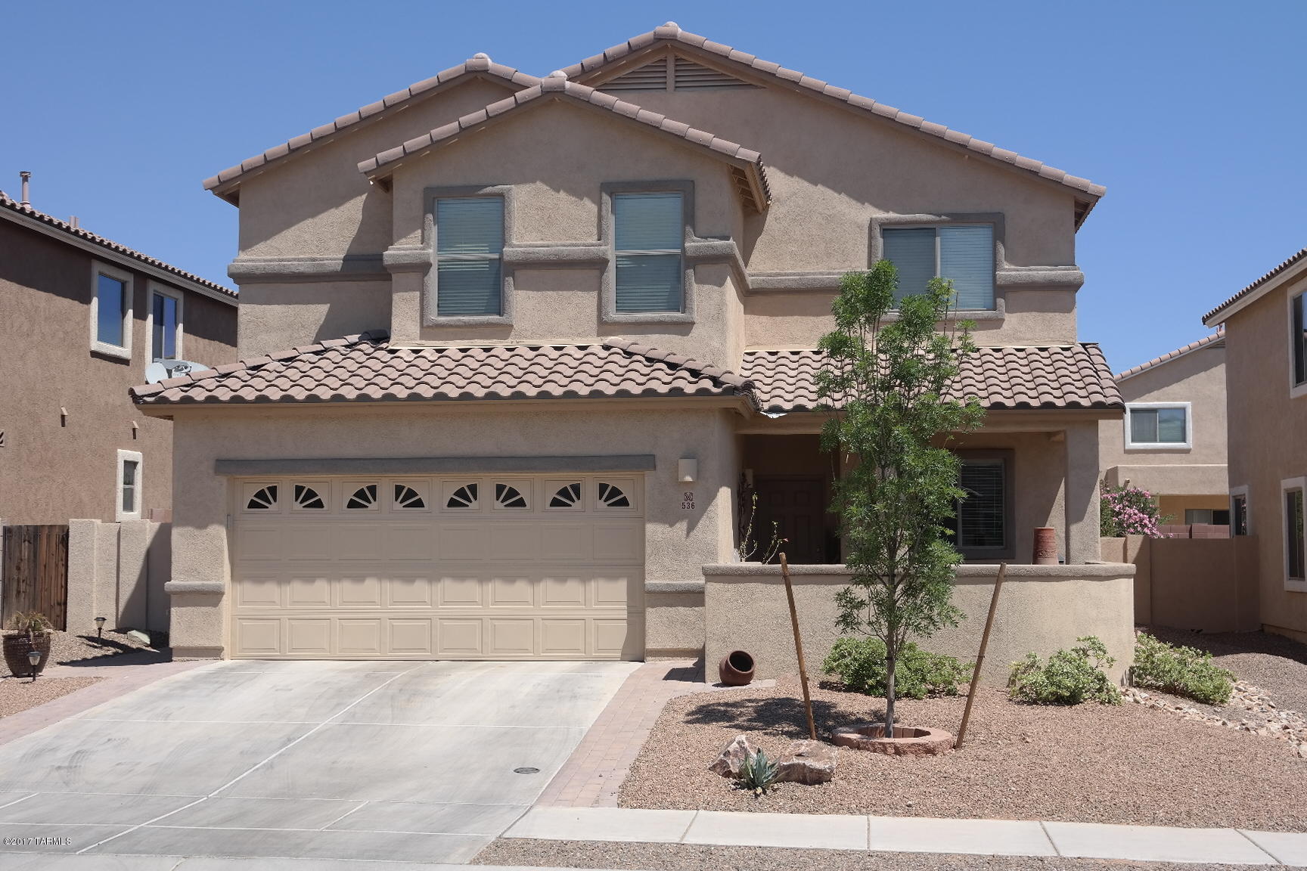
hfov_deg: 42.7
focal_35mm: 46
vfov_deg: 29.2
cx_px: 654
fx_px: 1670
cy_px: 436
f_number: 7.1
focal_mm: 30
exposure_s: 1/180
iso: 100
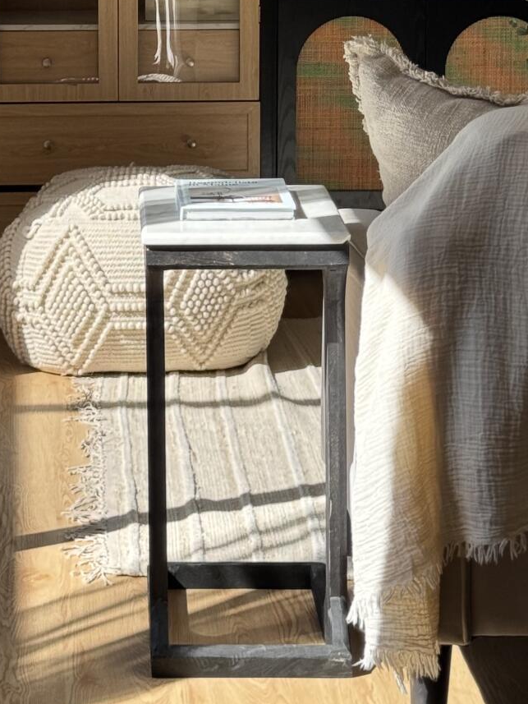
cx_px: 93
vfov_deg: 17.3
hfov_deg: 13.2
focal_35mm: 112
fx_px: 2277
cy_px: 61
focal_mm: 6.76
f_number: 1.78
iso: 64
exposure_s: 1/747
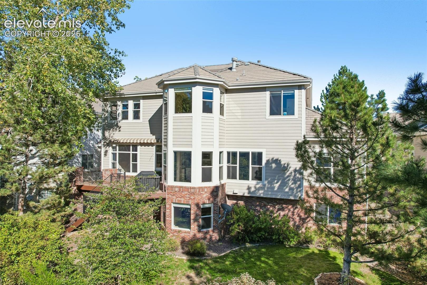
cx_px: 214
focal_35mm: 22
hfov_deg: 78.6
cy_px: 142
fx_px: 261
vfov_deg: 57.2
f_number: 2.8
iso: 110
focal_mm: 8.4
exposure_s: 1/1600
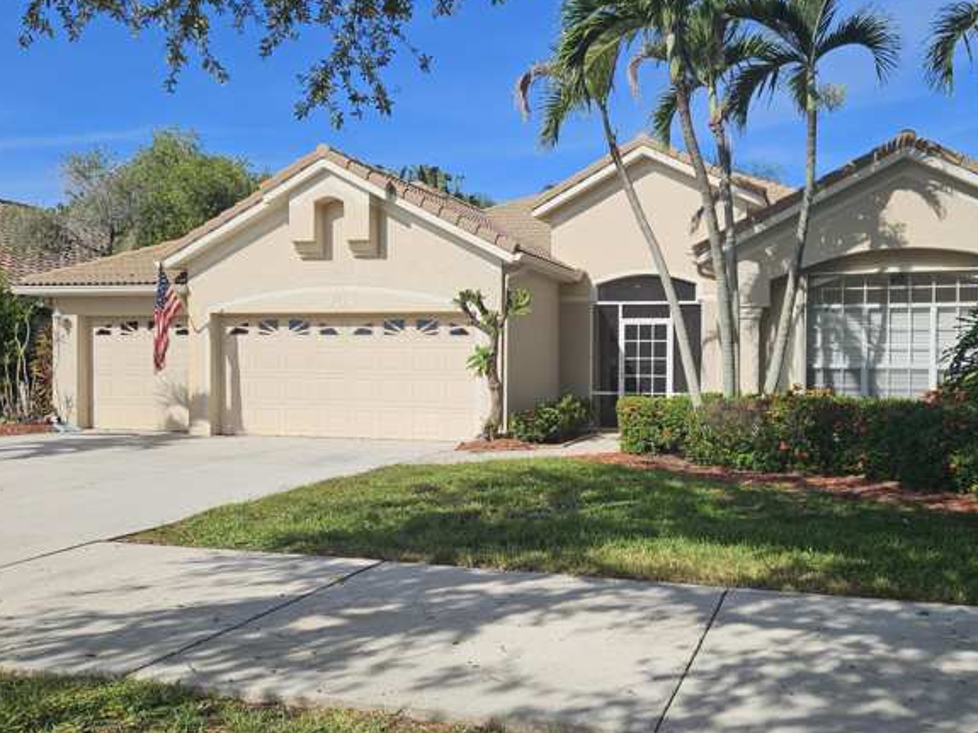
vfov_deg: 44.1
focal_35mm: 32
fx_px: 904
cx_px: 589
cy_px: 376
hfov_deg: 56.4
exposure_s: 1/2805
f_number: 1.8
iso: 25
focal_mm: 5.4
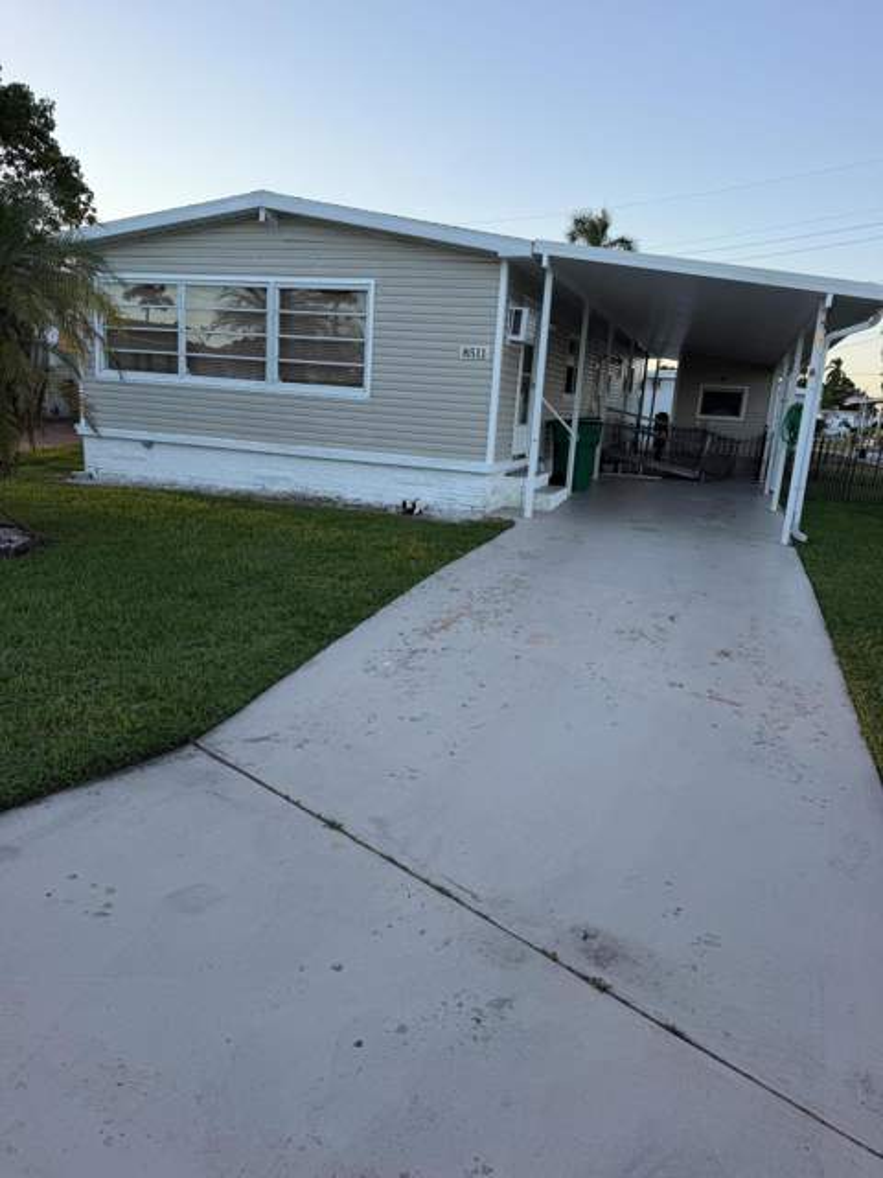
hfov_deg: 56.8
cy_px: 589
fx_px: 816
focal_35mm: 24
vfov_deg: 71.6
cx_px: 442
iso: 100
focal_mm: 6.76
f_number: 1.78
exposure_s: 1/780
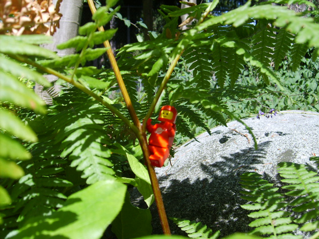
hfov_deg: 52.6
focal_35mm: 35
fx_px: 323
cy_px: 120
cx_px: 160
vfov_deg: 40.7
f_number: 2.8
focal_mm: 5.8
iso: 50
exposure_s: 1/350
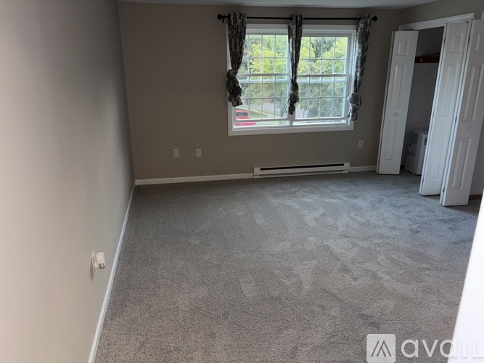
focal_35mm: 26
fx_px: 363
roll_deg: +0.8
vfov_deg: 53.0
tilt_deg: -17.0
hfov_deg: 67.3
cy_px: 182
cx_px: 242
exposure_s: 1/14
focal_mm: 5.96
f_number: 1.6
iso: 80
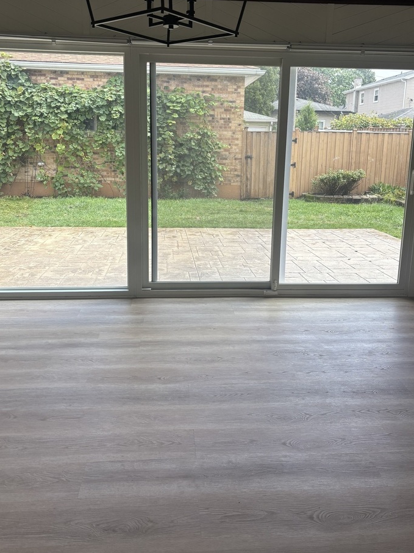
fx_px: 495
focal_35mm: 31
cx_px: 207
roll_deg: -2.3
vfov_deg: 58.1
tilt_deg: -12.2
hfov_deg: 45.4
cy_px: 237
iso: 50
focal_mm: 5.96
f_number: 1.6
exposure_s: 1/536
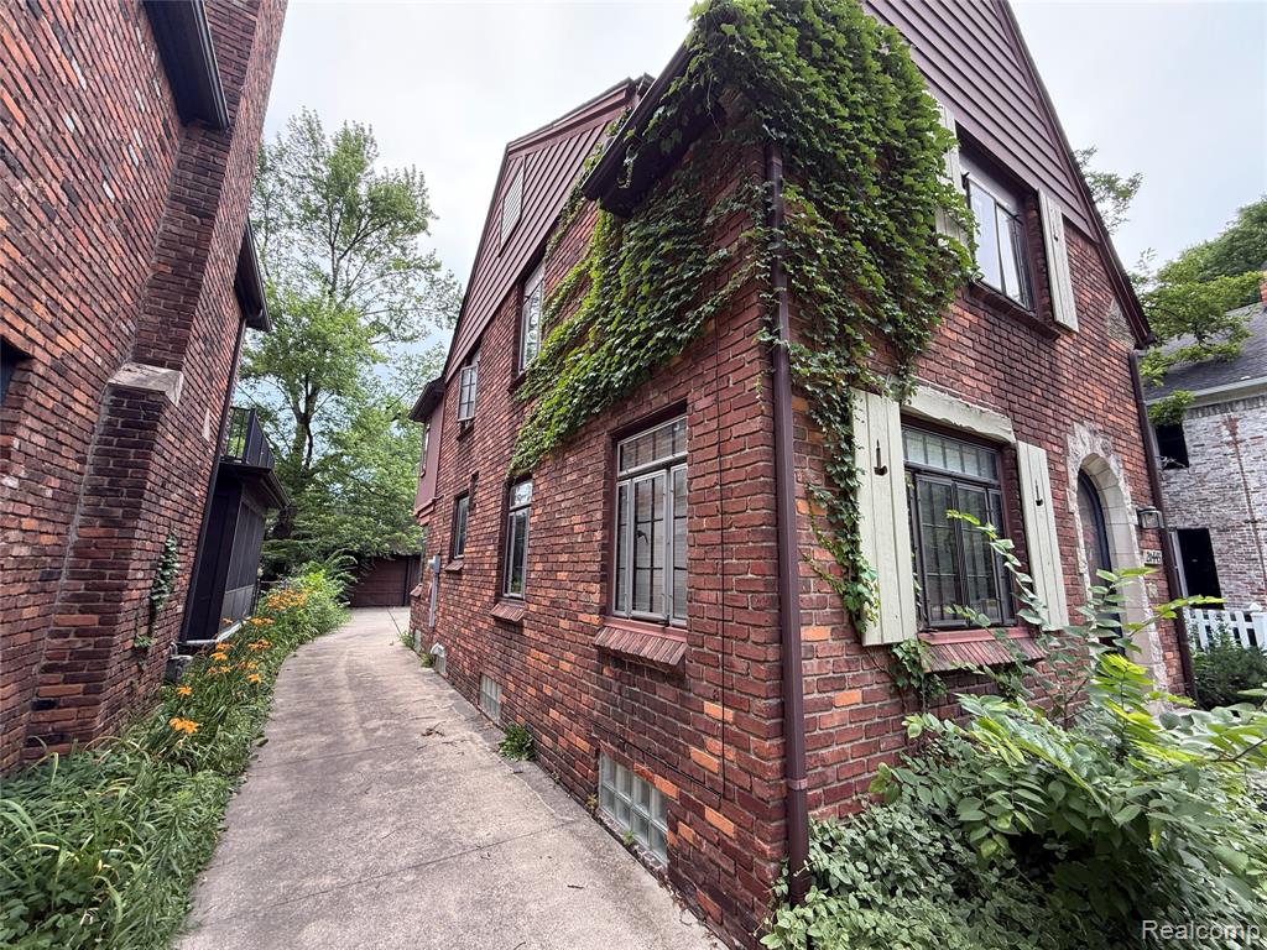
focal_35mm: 14
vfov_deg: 85.7
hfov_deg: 102.1
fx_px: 512
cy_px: 475
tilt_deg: +15.1
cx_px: 634
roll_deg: -0.4
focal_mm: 2.22
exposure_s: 1/120
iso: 64
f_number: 2.2
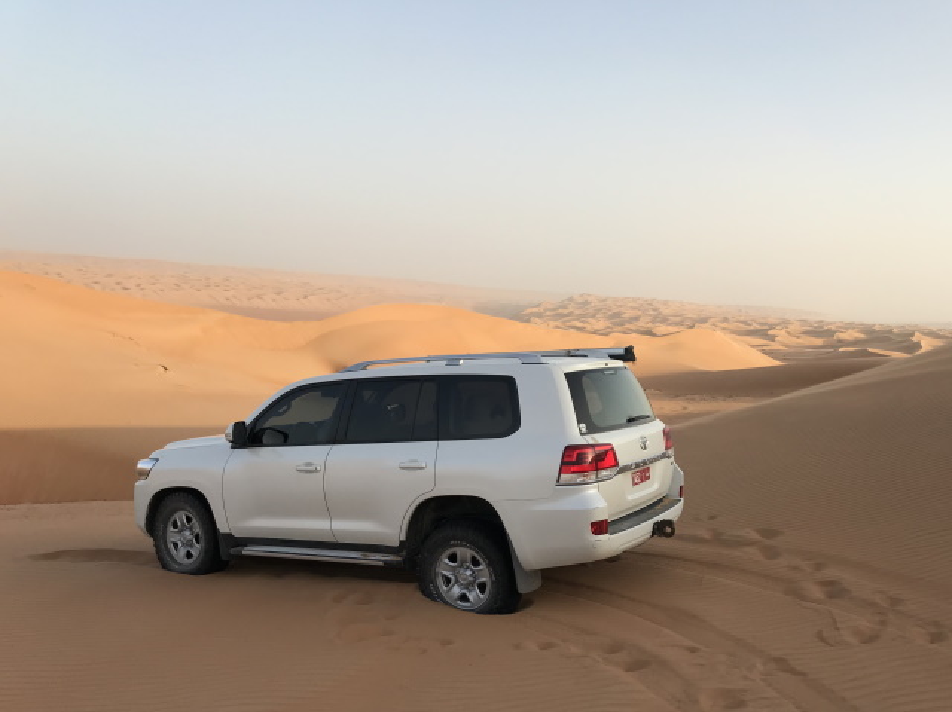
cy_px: 356
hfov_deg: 63.5
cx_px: 476
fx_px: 769
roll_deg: -4.3
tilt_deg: -7.5
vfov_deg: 49.7
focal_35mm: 28
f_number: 1.8
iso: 20
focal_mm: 3.99
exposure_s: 1/1153
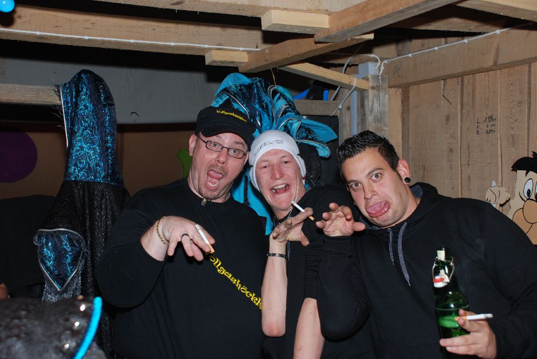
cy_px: 180
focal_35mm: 48
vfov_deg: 28.1
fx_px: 717
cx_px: 268
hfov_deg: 41.1
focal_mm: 32
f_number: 4.2
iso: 200
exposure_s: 1/60
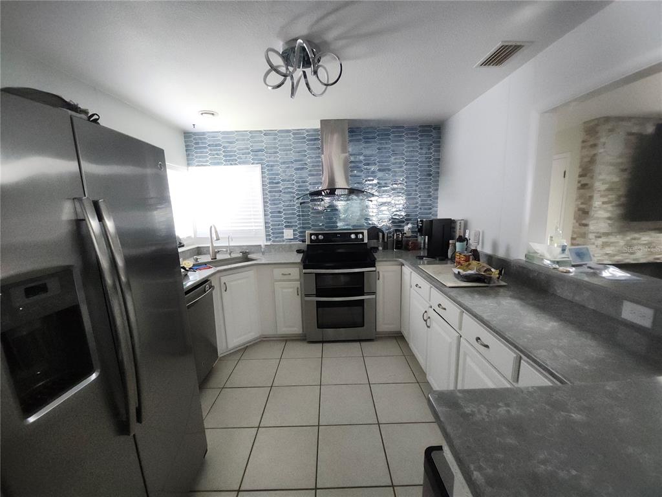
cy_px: 248
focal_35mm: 13
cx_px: 331
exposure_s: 1/40
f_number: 2.2
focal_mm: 1.74
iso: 320
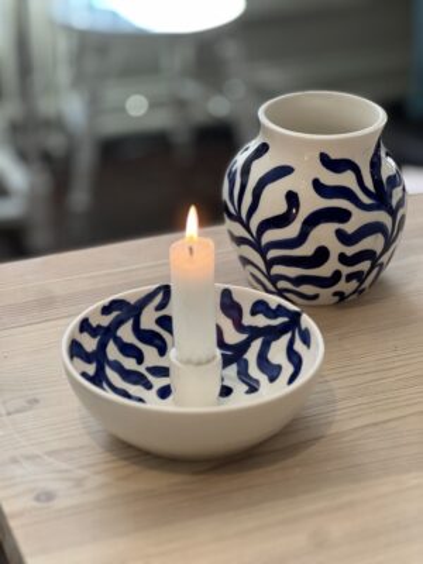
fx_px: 1255
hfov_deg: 19.1
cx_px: 212
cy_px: 282
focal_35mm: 77
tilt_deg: -24.6
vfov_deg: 25.3
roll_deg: +0.5
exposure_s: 1/90
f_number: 2.8
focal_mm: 9
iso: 250
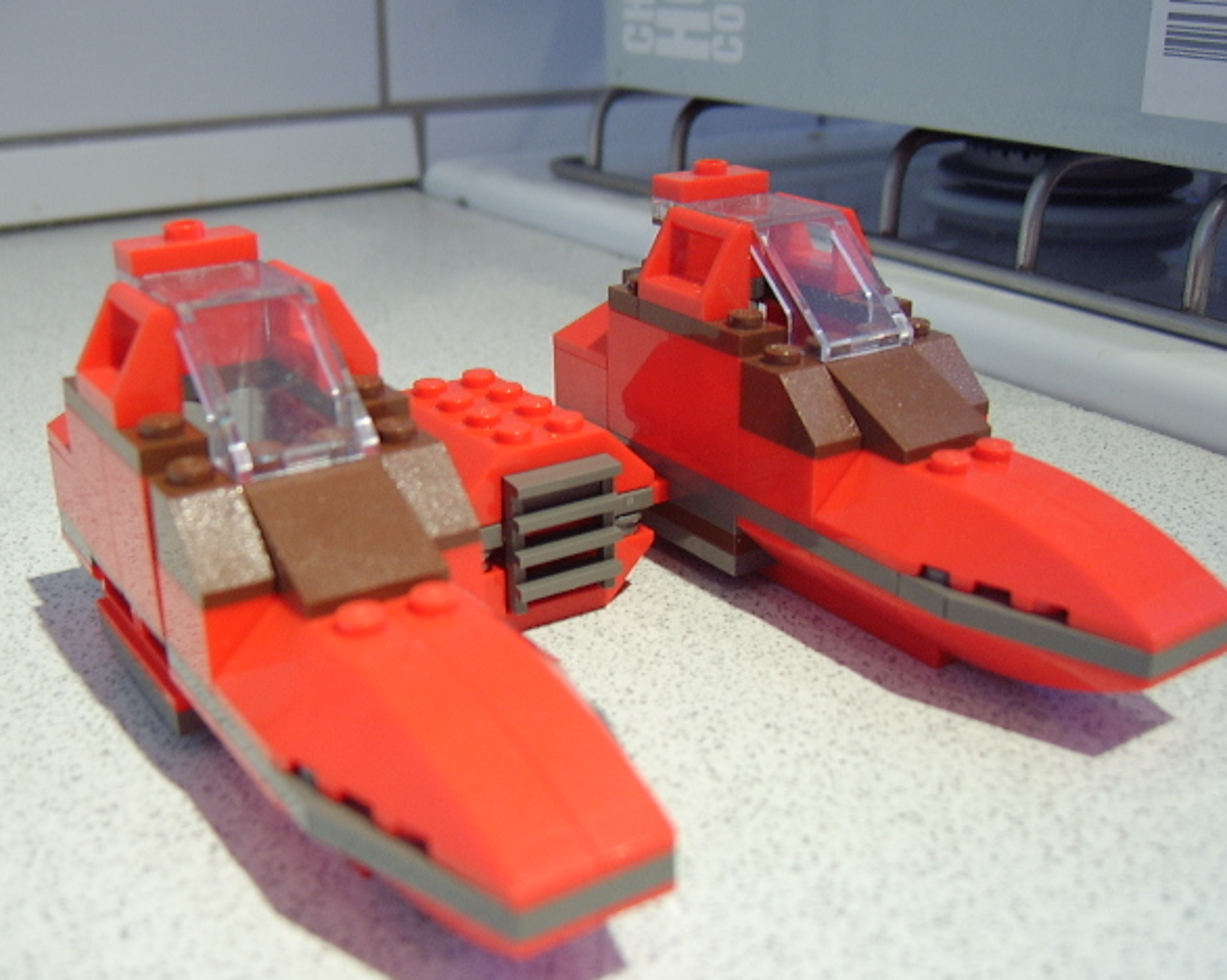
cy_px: 497
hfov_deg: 54.2
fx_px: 1198
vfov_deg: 44.5
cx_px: 610
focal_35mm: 33
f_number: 2.7
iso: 100
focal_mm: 8.13
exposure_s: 1/9
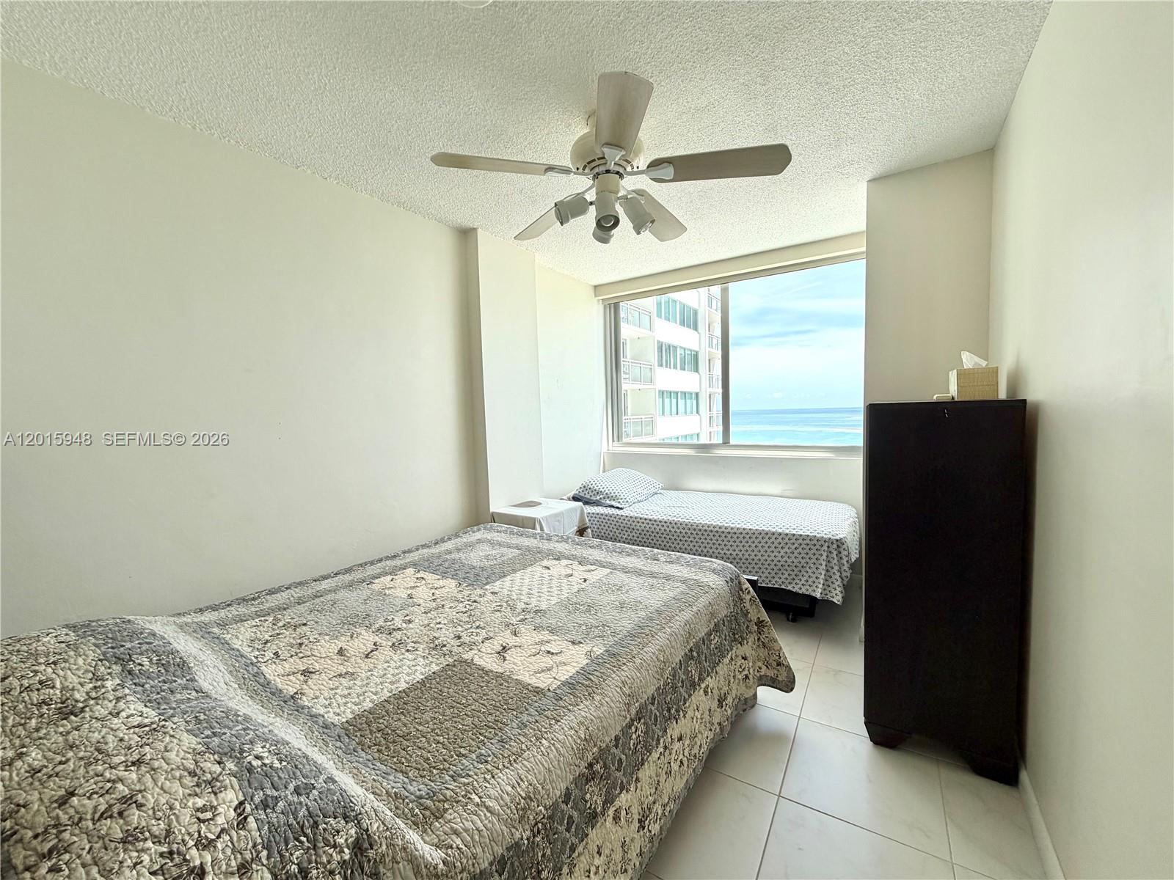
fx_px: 475
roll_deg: +1.0
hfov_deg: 102.1
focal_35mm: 14
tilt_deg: -2.7
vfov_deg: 85.7
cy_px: 440
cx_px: 587
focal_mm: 2.22
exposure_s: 1/430
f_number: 2.2
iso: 64
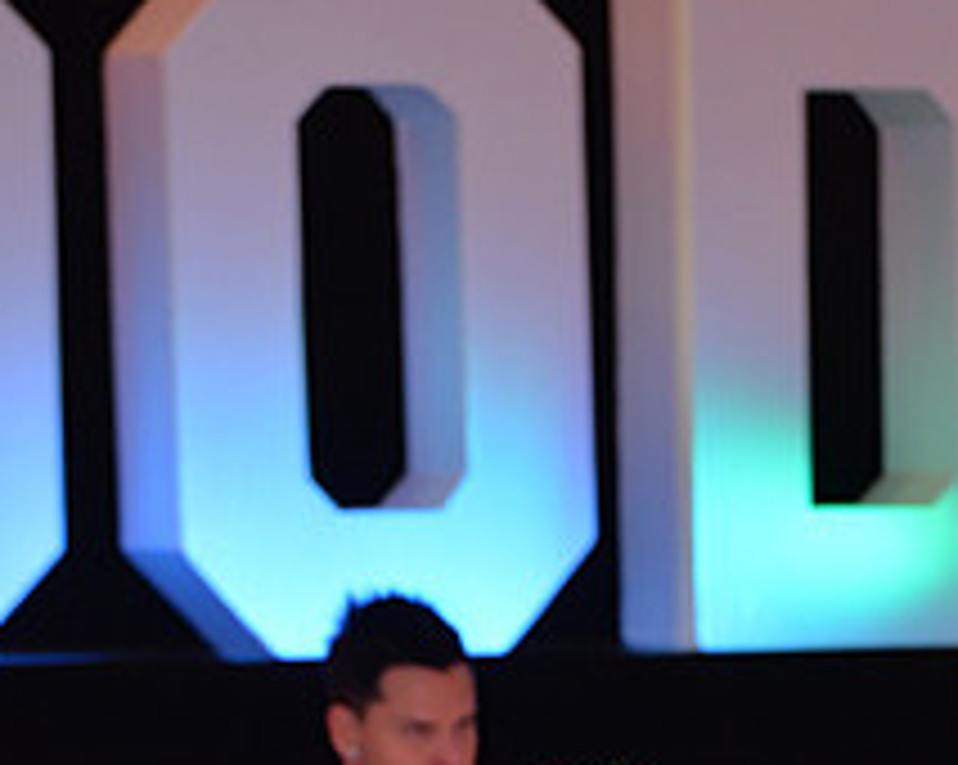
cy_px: 1300
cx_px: 735
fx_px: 14475
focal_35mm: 511
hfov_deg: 3.8
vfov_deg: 3.0
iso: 1600
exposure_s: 1/250
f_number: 5.6
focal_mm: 200
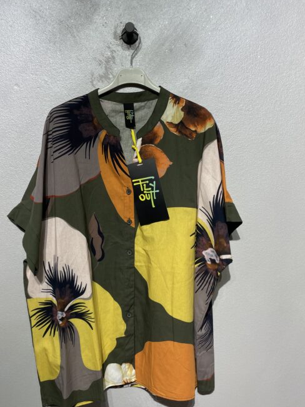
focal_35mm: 32
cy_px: 214
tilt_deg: -5.1
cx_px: 138
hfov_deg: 44.1
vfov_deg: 56.8
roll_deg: +0.6
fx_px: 376
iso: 32
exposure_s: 1/157
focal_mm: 4.2
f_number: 1.6
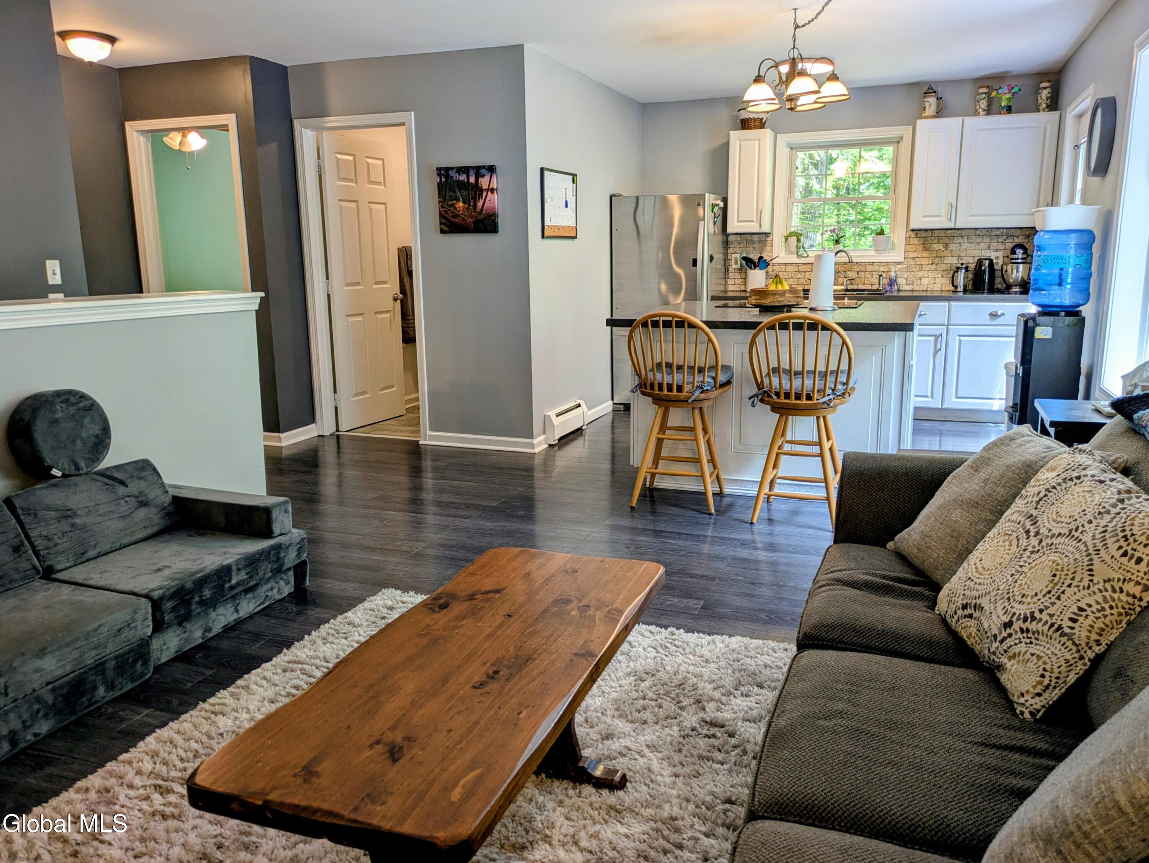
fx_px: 830
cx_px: 574
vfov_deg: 54.9
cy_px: 432
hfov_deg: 69.4
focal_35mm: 25
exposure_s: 1/40
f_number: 1.89
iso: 48
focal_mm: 5.43
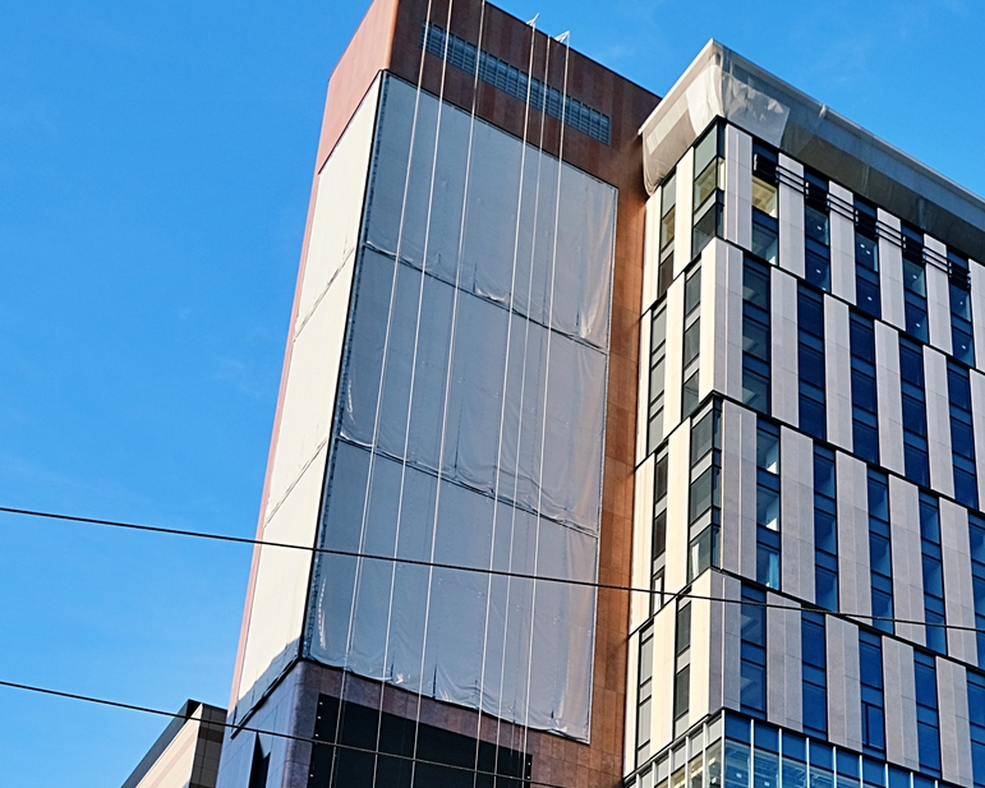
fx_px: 1633
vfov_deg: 25.6
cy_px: 813
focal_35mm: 56
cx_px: 878
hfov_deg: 32.0
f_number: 5.6
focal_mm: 15.2
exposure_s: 1/600
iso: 320
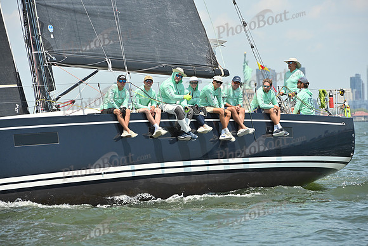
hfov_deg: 10.3
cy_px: 123
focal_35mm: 200
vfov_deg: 6.9
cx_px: 184
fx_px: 2045
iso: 320
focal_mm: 200
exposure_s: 1/1250
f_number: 8
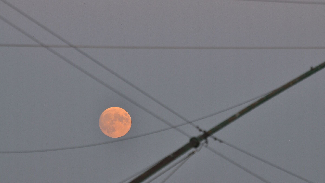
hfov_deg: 5.7
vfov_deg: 3.2
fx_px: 3249
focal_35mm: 377
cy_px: 93
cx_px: 162
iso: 800
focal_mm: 240
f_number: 8
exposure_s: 1/100
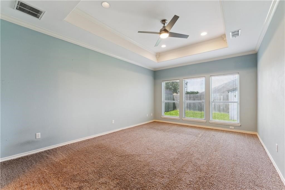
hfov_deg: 100.8
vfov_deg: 77.7
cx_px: 142
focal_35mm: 15
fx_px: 118
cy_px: 95
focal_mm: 14.9
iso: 200
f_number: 9
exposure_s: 1/4
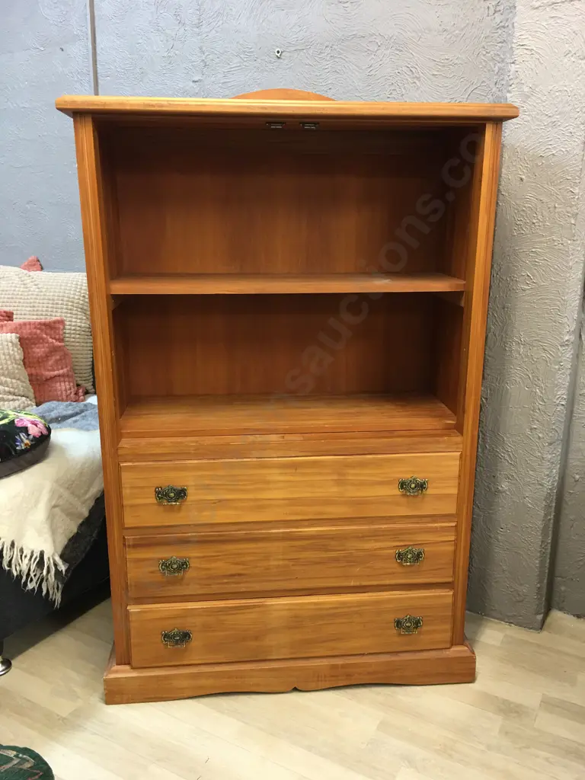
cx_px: 292
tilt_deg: -14.1
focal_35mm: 29
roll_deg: -0.2
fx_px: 653
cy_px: 390
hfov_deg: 48.2
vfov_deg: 61.7
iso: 64
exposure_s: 1/17
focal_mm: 4.15
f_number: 2.2
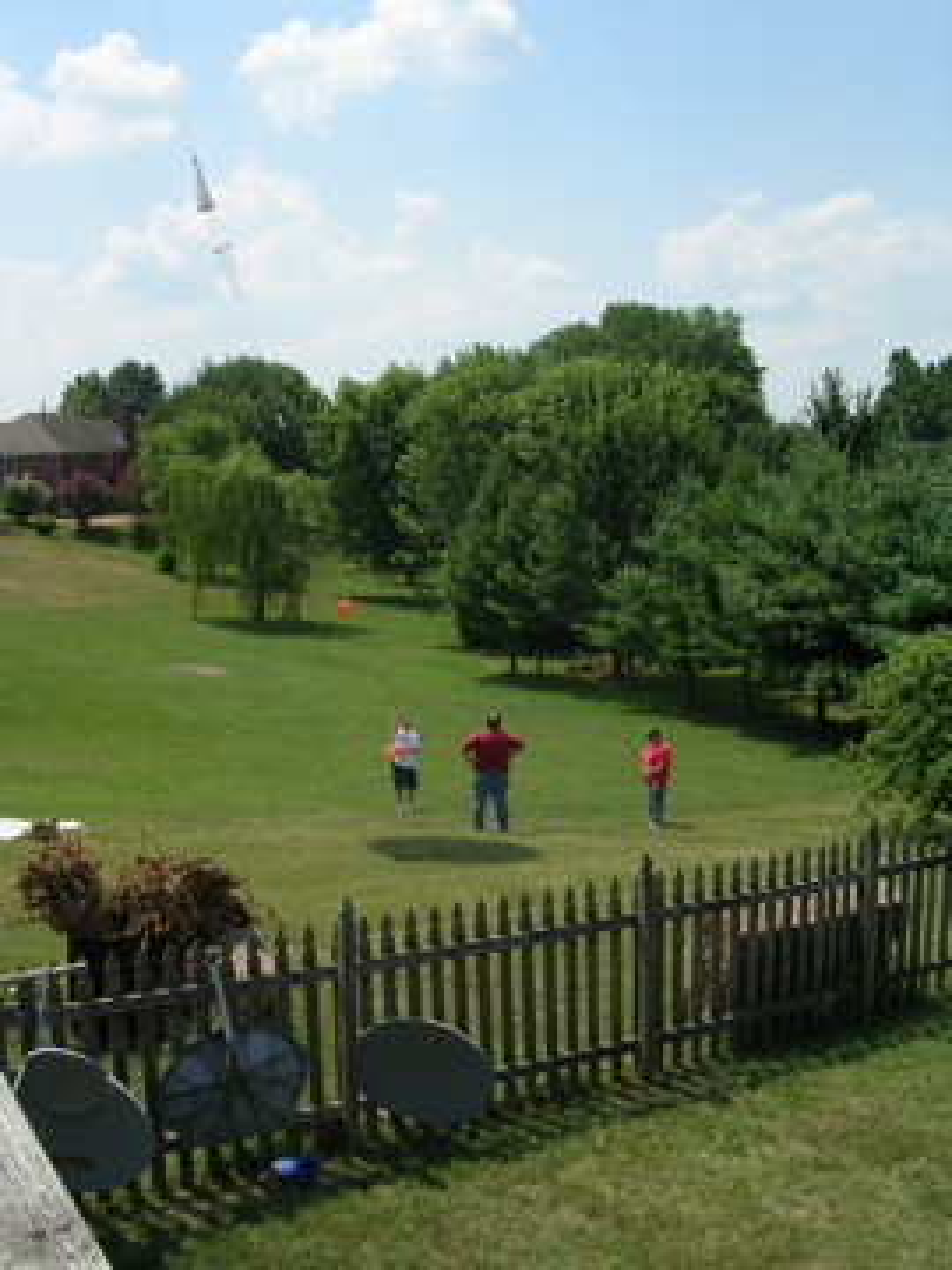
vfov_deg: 49.0
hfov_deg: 37.7
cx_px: 476
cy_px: 635
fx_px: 1393
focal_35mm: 38
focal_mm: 5.8
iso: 50
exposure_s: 1/336
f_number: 5.6
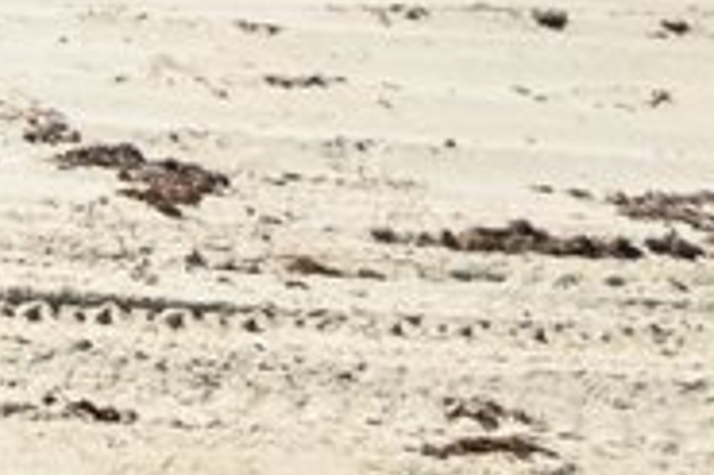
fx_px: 2081
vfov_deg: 11.7
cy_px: -454
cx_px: -637
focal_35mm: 105
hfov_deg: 16.0
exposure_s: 1/320
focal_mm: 24
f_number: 7.1
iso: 100
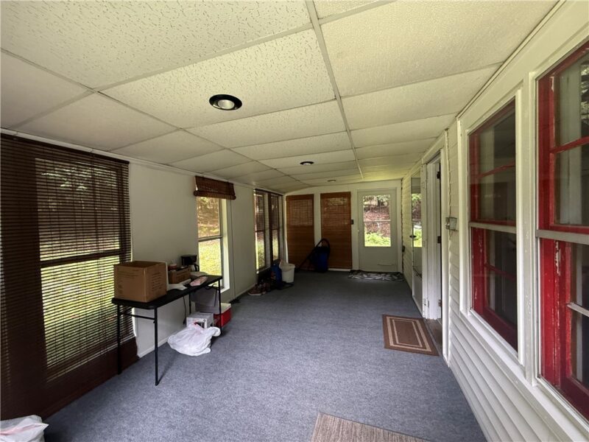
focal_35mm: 14
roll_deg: +0.5
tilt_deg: +1.0
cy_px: 221
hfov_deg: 102.1
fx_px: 238
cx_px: 294
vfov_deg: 85.7
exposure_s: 1/99
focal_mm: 2.22
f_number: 2.2
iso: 320
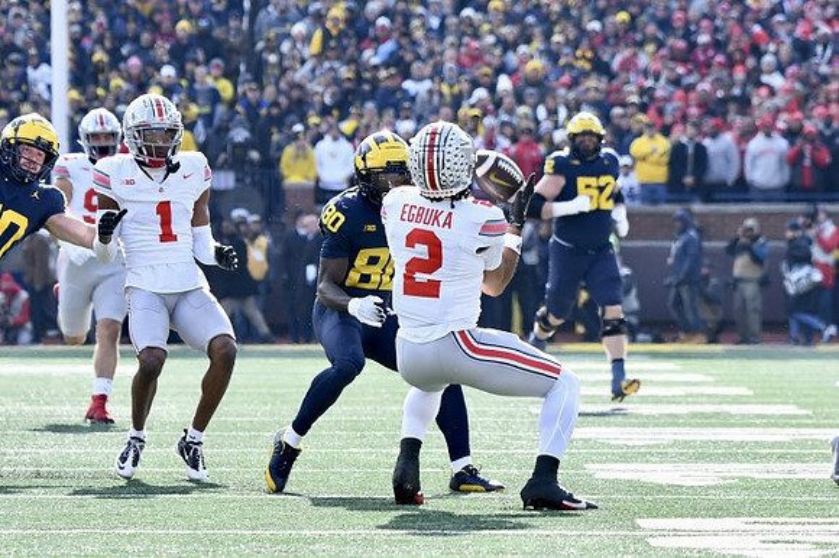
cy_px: 279
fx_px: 6801
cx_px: 420
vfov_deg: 4.7
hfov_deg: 7.1
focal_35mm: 292
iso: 1000
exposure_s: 1/1250
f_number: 5.3
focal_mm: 195
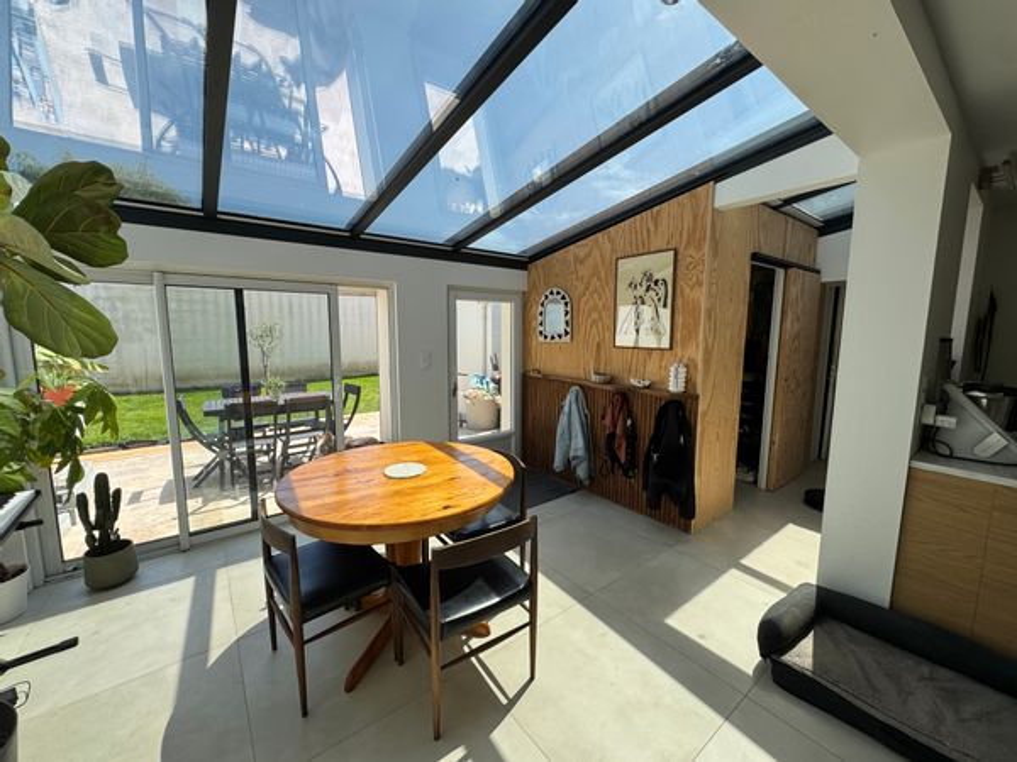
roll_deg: -0.2
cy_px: 381
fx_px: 411
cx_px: 508
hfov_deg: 102.1
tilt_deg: -7.3
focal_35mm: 14
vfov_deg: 85.7
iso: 40
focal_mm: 2.22
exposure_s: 1/548
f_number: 2.2
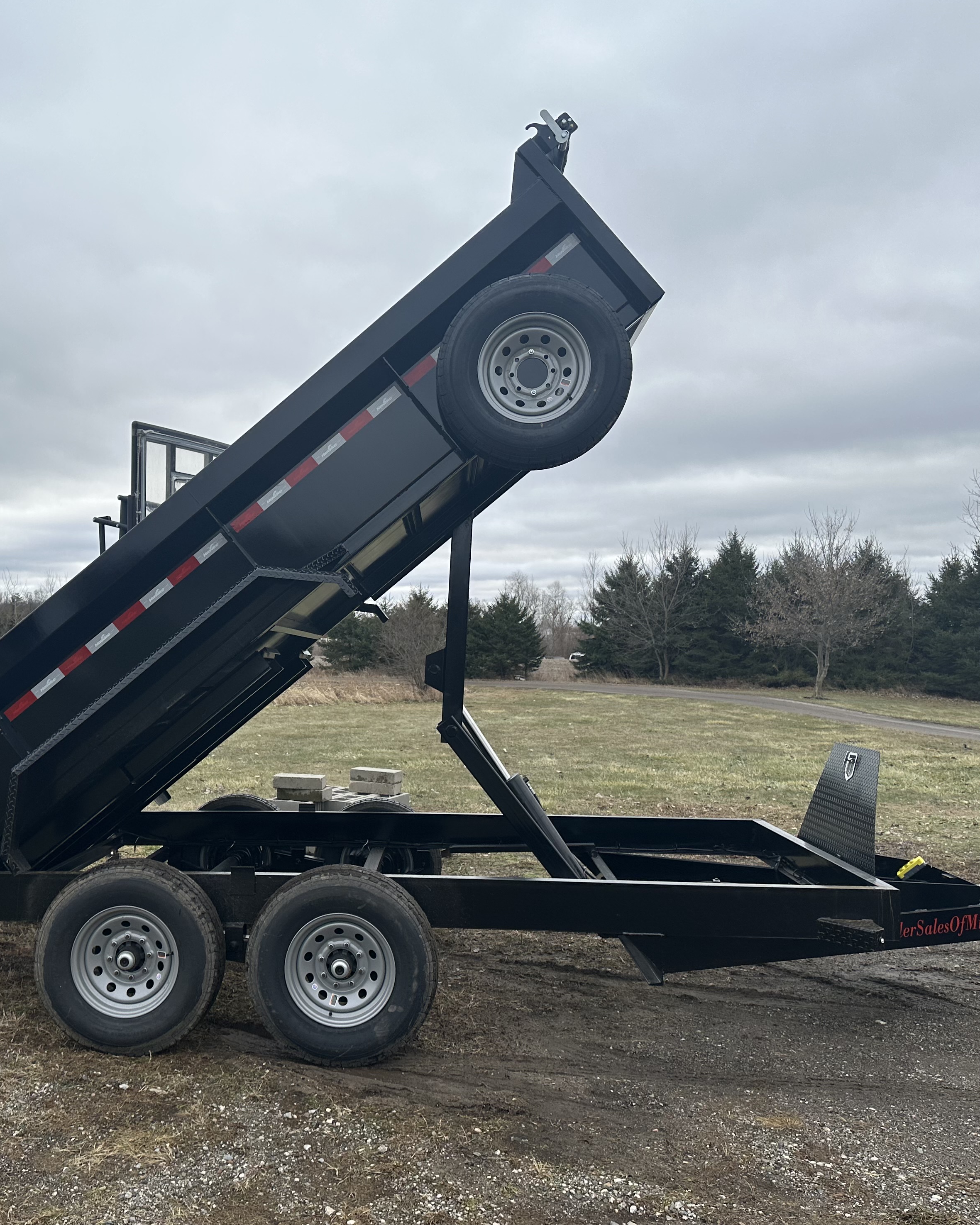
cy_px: 617
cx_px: 328
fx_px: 1160
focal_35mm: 32
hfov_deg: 45.1
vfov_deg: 55.7
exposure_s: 1/1029
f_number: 1.78
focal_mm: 6.86
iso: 80
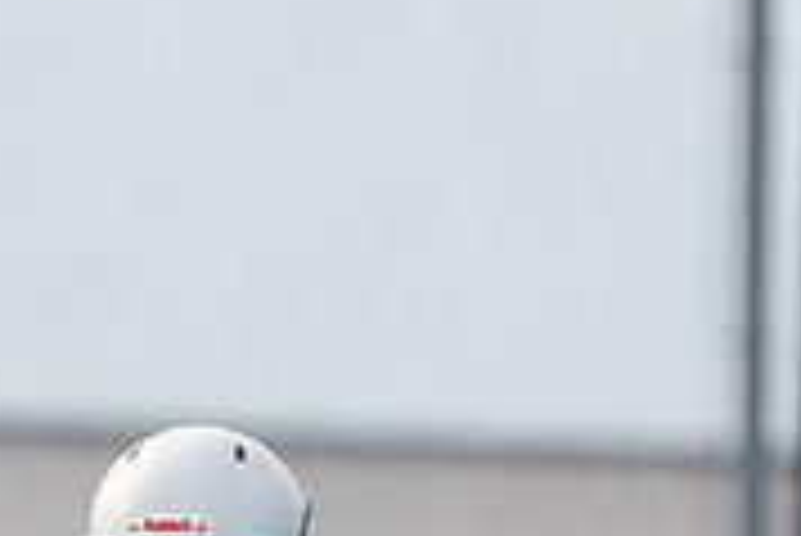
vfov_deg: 1.0
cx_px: 89
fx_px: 31419
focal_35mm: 1411
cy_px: 860
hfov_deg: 1.5
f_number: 5.6
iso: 400
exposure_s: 1/1250
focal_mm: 400
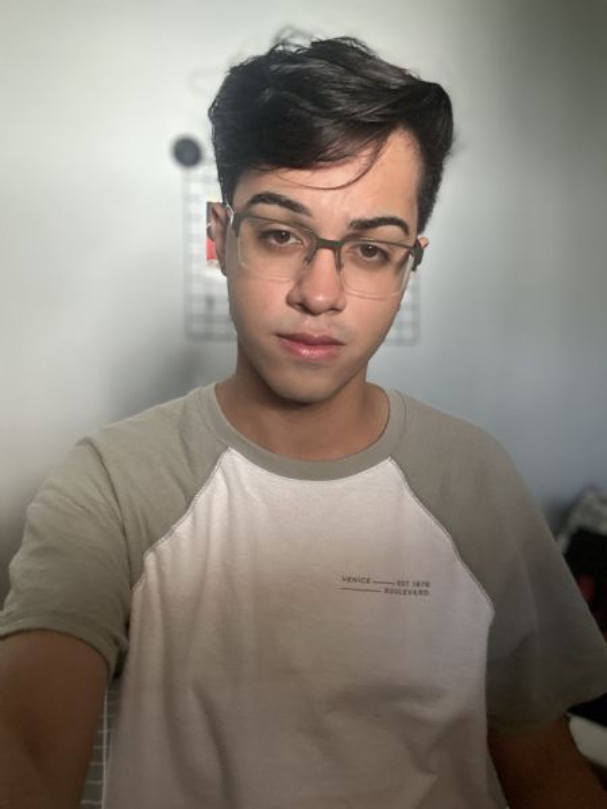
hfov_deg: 46.8
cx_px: 304
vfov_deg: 60.0
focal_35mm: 30
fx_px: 701
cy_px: 404
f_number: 1.9
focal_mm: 2.69
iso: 200
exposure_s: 1/60
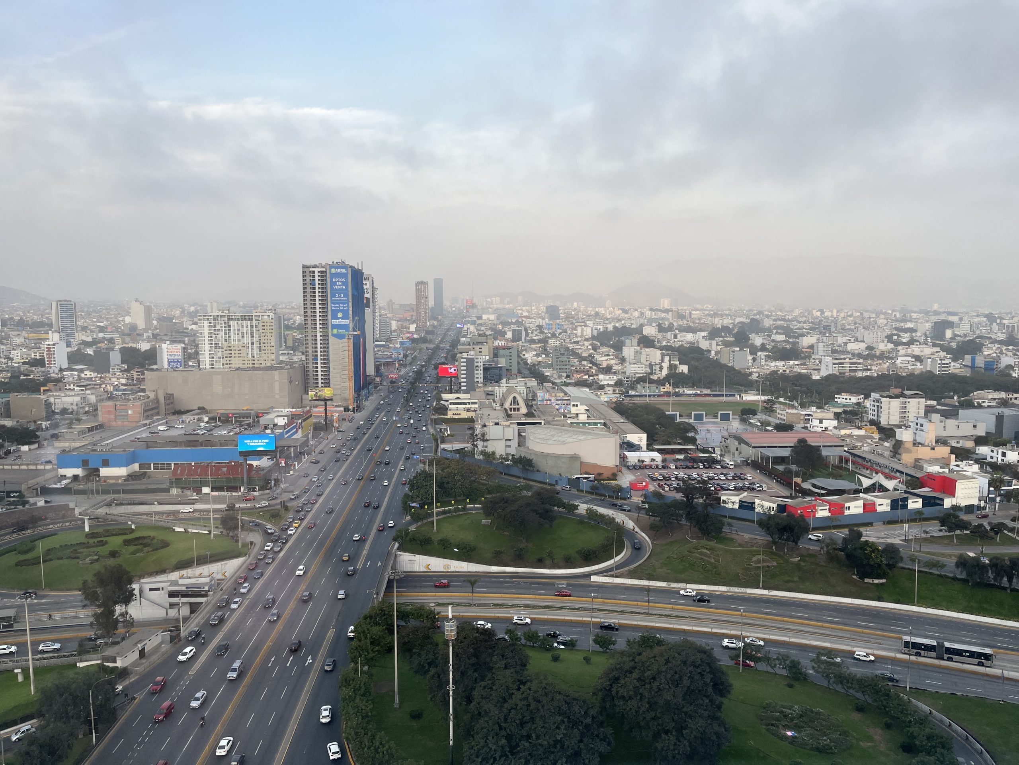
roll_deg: +0.3
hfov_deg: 67.3
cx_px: 510
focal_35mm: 26
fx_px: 765
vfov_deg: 53.1
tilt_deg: -6.1
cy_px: 382
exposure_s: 1/520
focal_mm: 5.1
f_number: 1.6
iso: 50
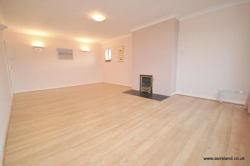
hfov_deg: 100.4
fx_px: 104
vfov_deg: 77.2
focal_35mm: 15
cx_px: 125
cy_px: 83
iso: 400
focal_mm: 10
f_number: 4
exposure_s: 1/60
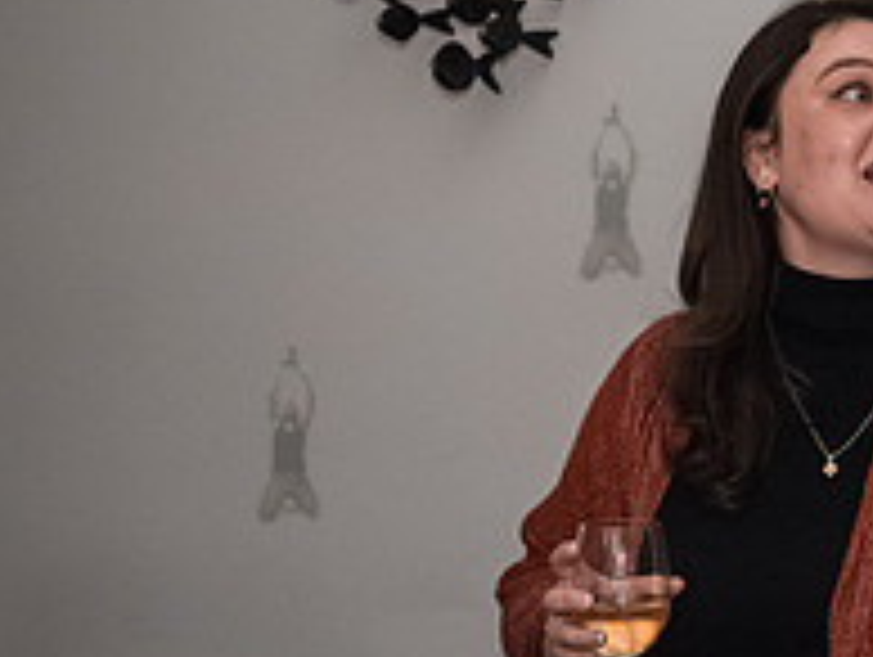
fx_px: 3106
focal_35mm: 123
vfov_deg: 12.0
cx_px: 1278
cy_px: 475
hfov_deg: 14.9
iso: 6400
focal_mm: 35
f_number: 4.5
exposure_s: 1/320
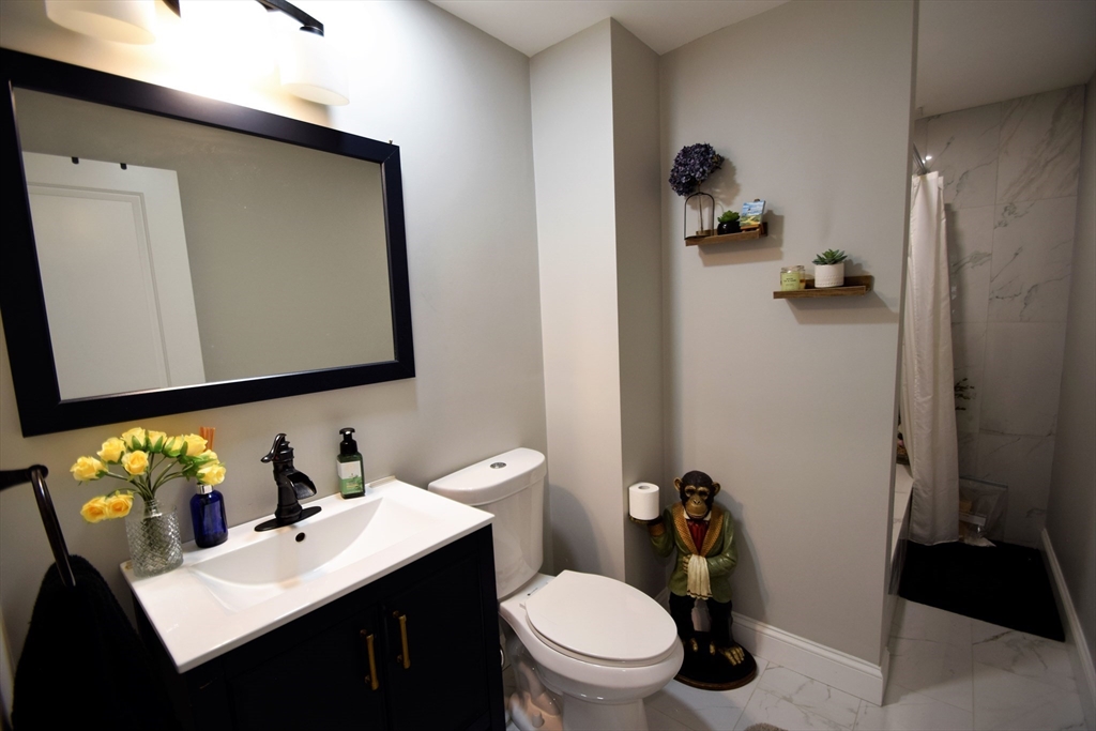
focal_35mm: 15
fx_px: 457
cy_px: 366
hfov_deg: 100.4
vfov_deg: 77.3
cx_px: 548
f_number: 4
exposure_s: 1/60
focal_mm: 10
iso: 400
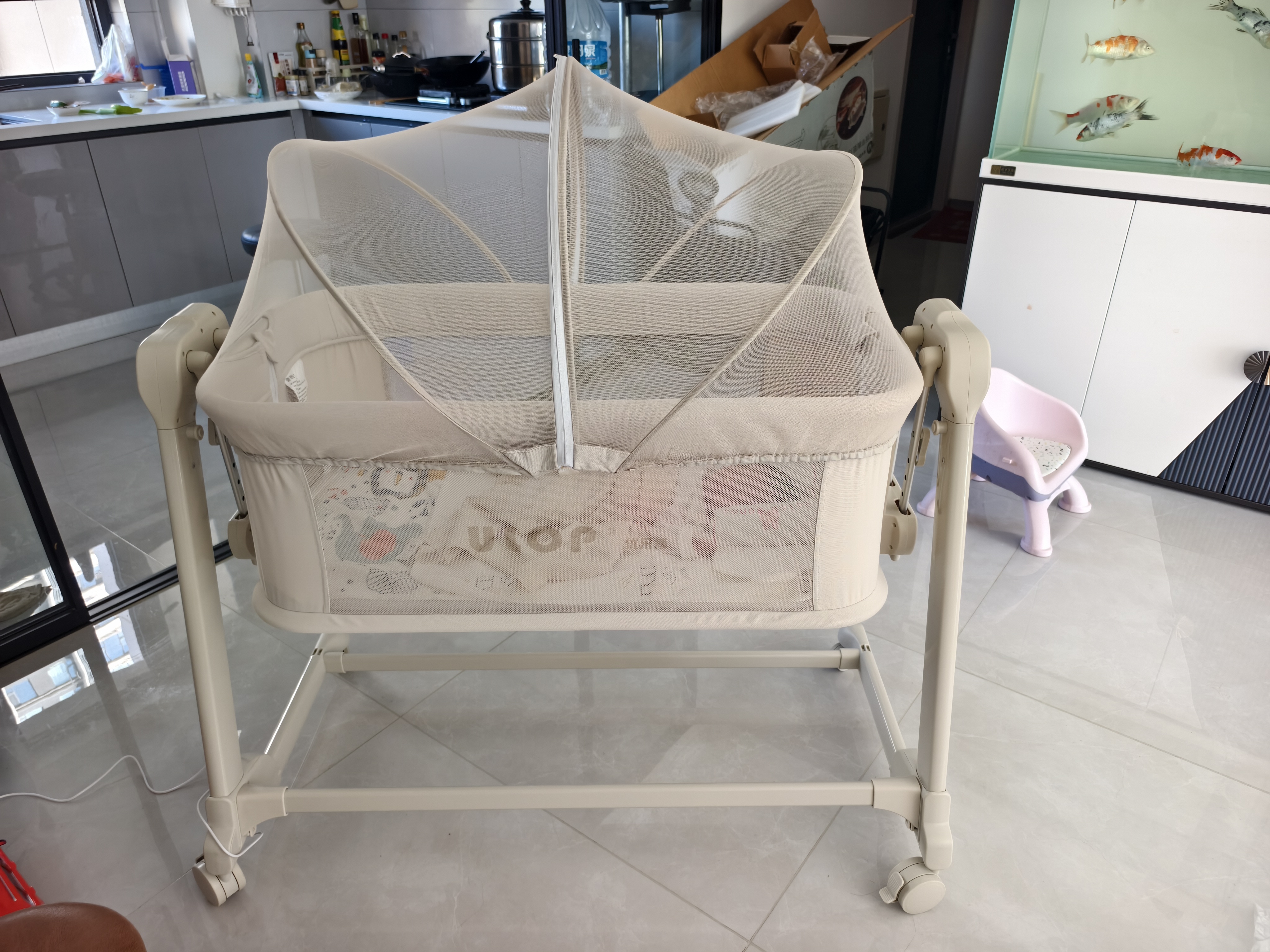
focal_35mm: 23
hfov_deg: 73.9
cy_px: 476
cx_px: 635
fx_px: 844
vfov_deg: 58.9
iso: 314
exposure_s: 1/100
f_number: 1.57
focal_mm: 5.6
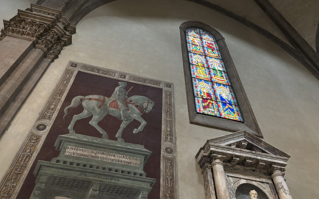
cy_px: 84
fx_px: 243
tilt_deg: +50.6
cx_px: 161
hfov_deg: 66.5
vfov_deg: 44.4
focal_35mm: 28
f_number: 1.6
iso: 320
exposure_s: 1/50
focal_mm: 5.96
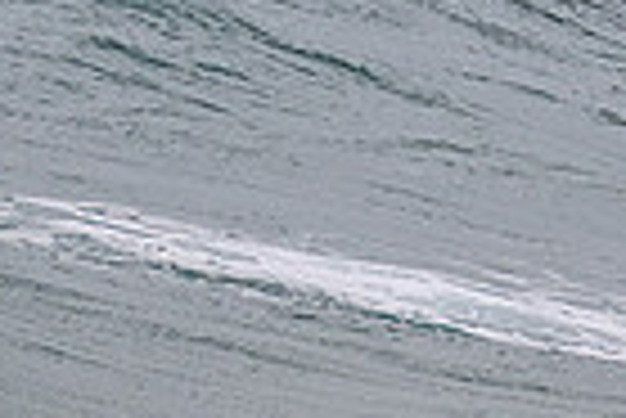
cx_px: 698
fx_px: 58104
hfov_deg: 0.6
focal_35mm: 3338
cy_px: -191
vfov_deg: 0.4
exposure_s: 1/2000
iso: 800
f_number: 11
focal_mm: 800
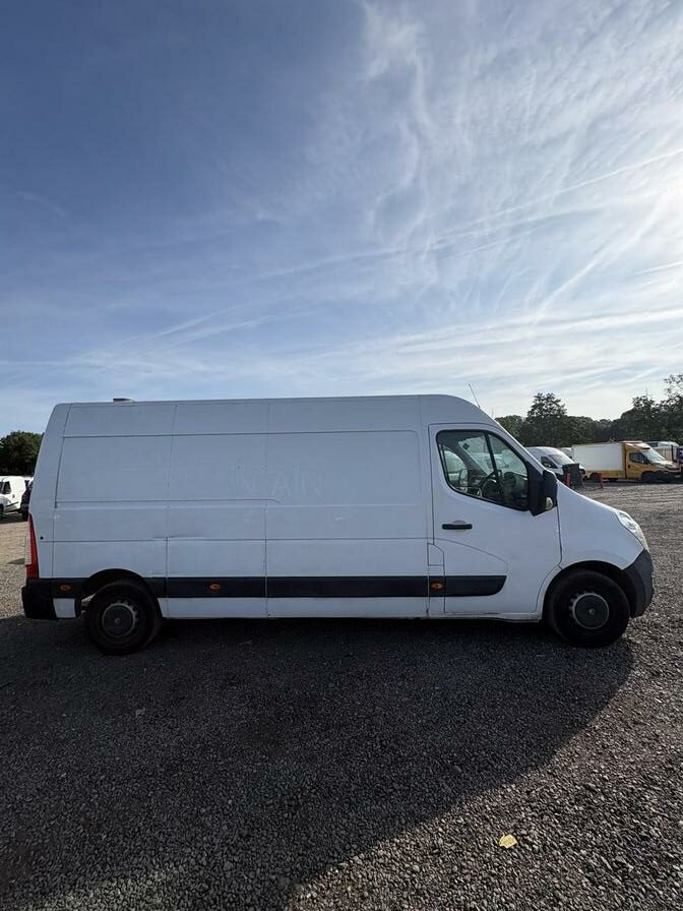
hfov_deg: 85.7
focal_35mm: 14
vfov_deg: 102.1
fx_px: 368
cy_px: 456
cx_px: 342
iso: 50
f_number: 2.2
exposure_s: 1/2494
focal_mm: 2.22
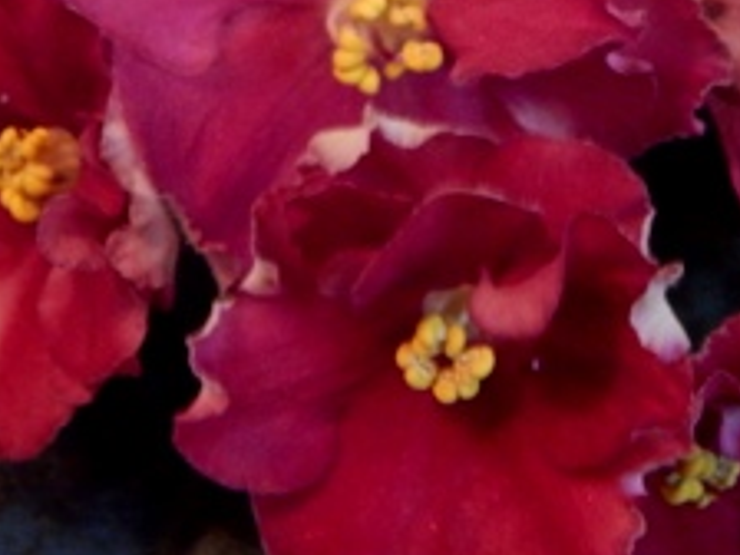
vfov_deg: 12.2
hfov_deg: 16.5
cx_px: 334
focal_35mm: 119
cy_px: -81
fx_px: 2544
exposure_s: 1/15
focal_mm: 6.8
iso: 400
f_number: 3.4
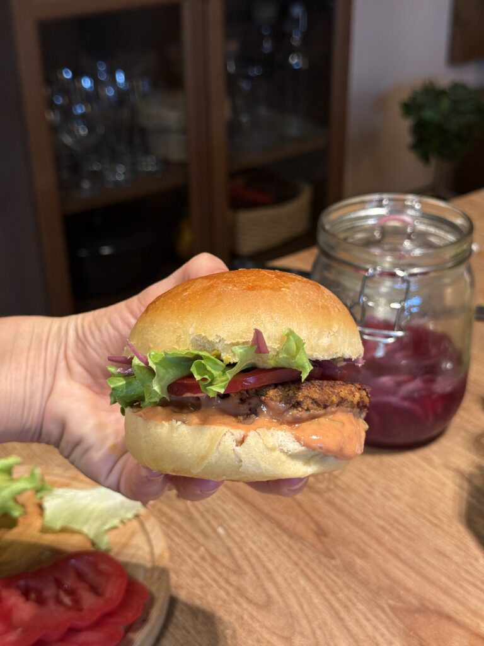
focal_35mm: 48
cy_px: 323
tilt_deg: -29.5
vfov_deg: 39.7
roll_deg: +3.0
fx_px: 895
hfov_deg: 30.3
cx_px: 242
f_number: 1.78
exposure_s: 1/50
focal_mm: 6.76
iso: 160
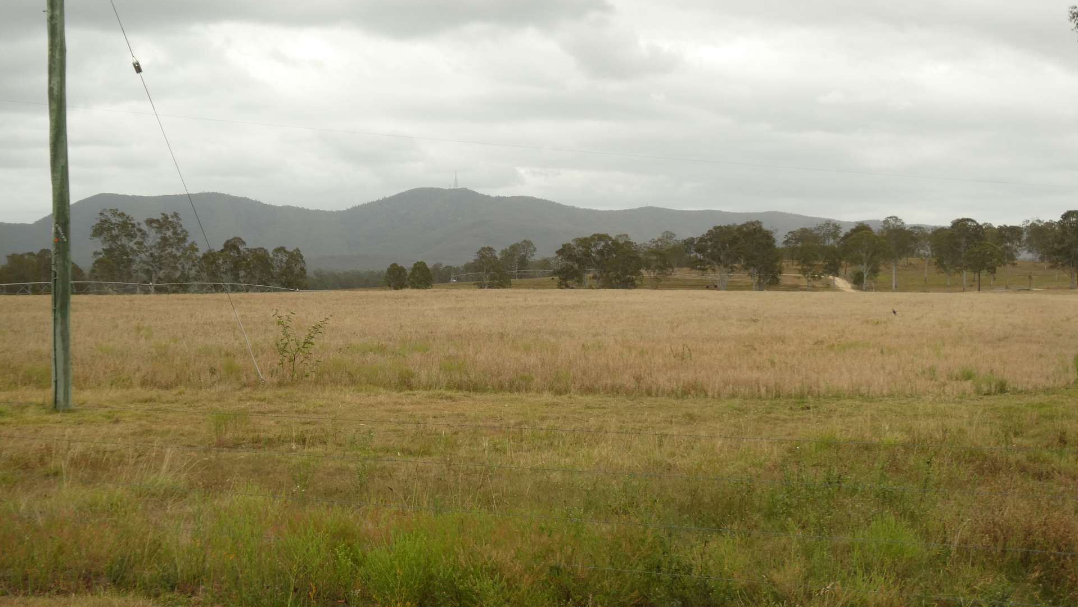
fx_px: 1372
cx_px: 539
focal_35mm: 48
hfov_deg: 42.9
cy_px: 264
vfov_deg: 24.9
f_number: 3.9
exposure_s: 1/500
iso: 80
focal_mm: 7.8
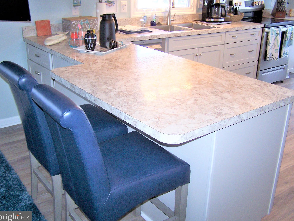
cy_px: 110
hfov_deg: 47.9
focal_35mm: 39
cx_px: 146
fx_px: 331
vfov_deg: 36.8
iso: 140
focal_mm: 6.3
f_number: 2.8
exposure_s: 1/60
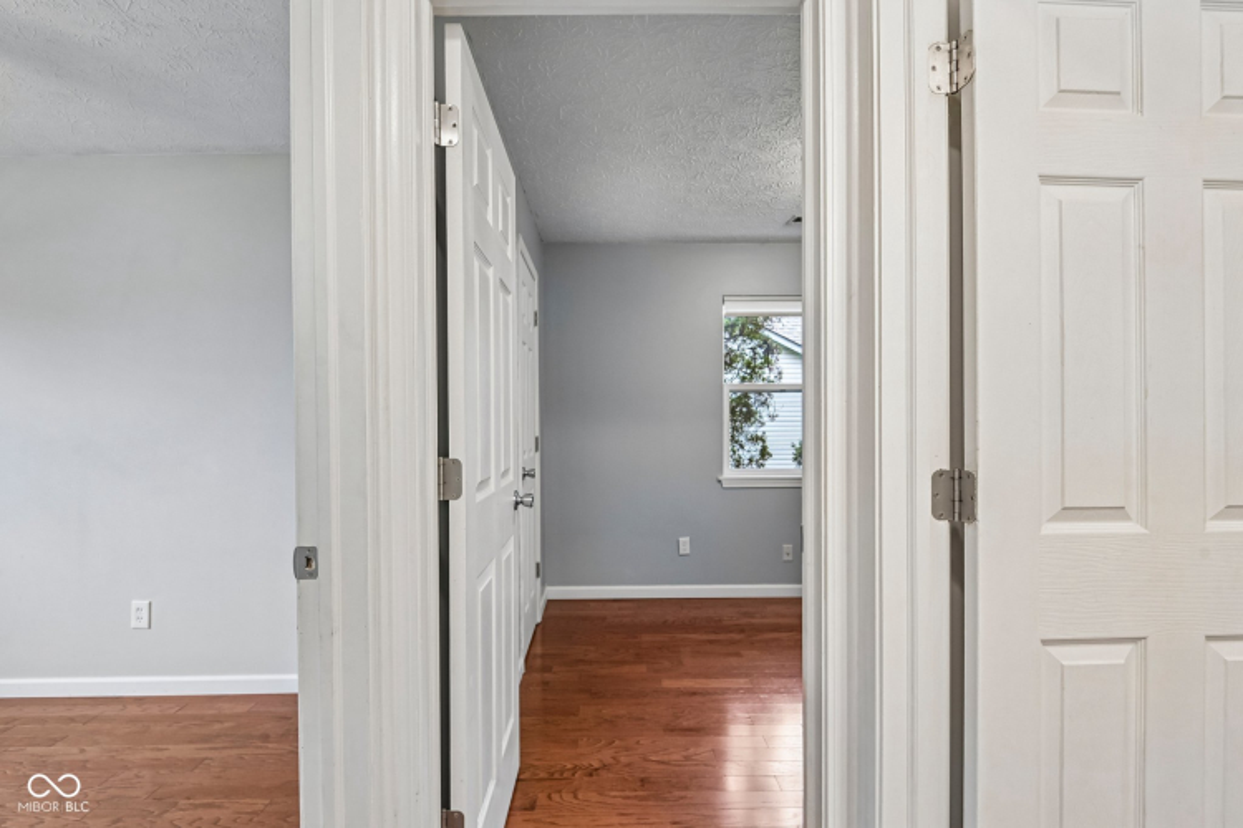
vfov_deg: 73.7
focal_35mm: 16
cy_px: 414
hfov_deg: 96.7
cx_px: 622
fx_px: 552
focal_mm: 16
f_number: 8
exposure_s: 1/15
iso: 280
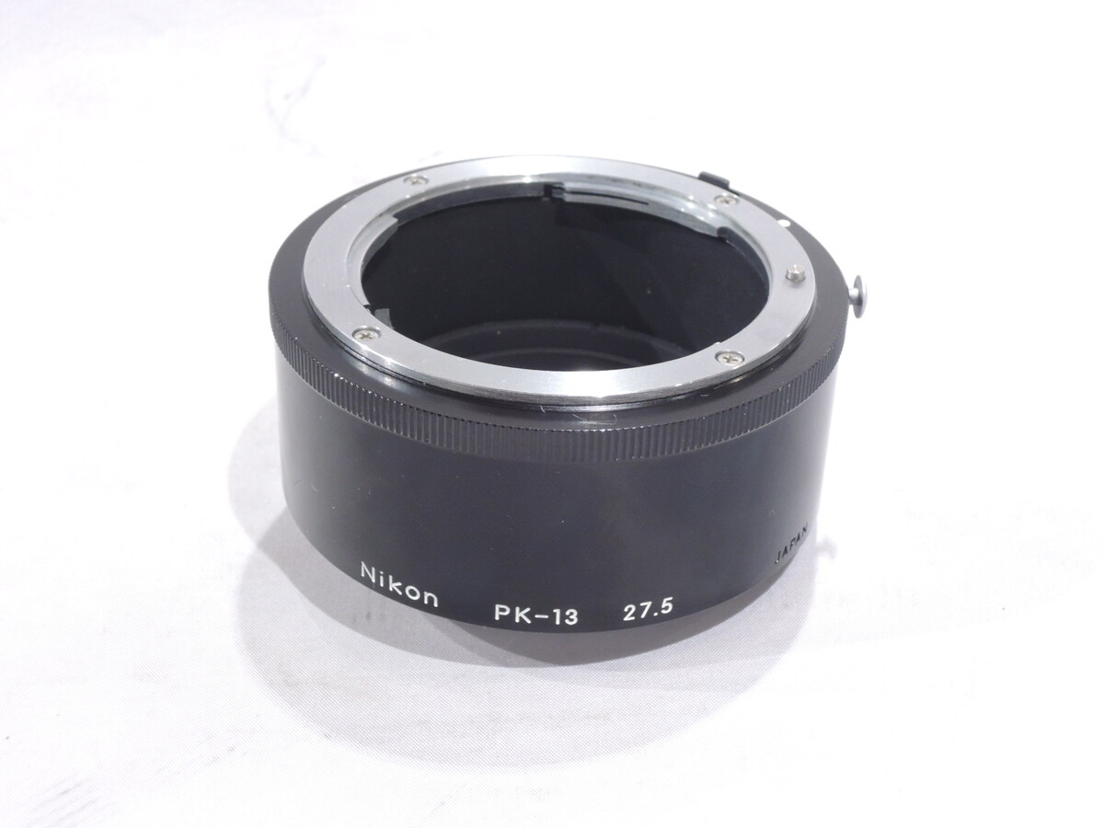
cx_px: 552
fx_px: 1977
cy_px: 414
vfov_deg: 23.7
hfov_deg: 31.2
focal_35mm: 62
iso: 400
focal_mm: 11.1
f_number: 5.2
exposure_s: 1/30
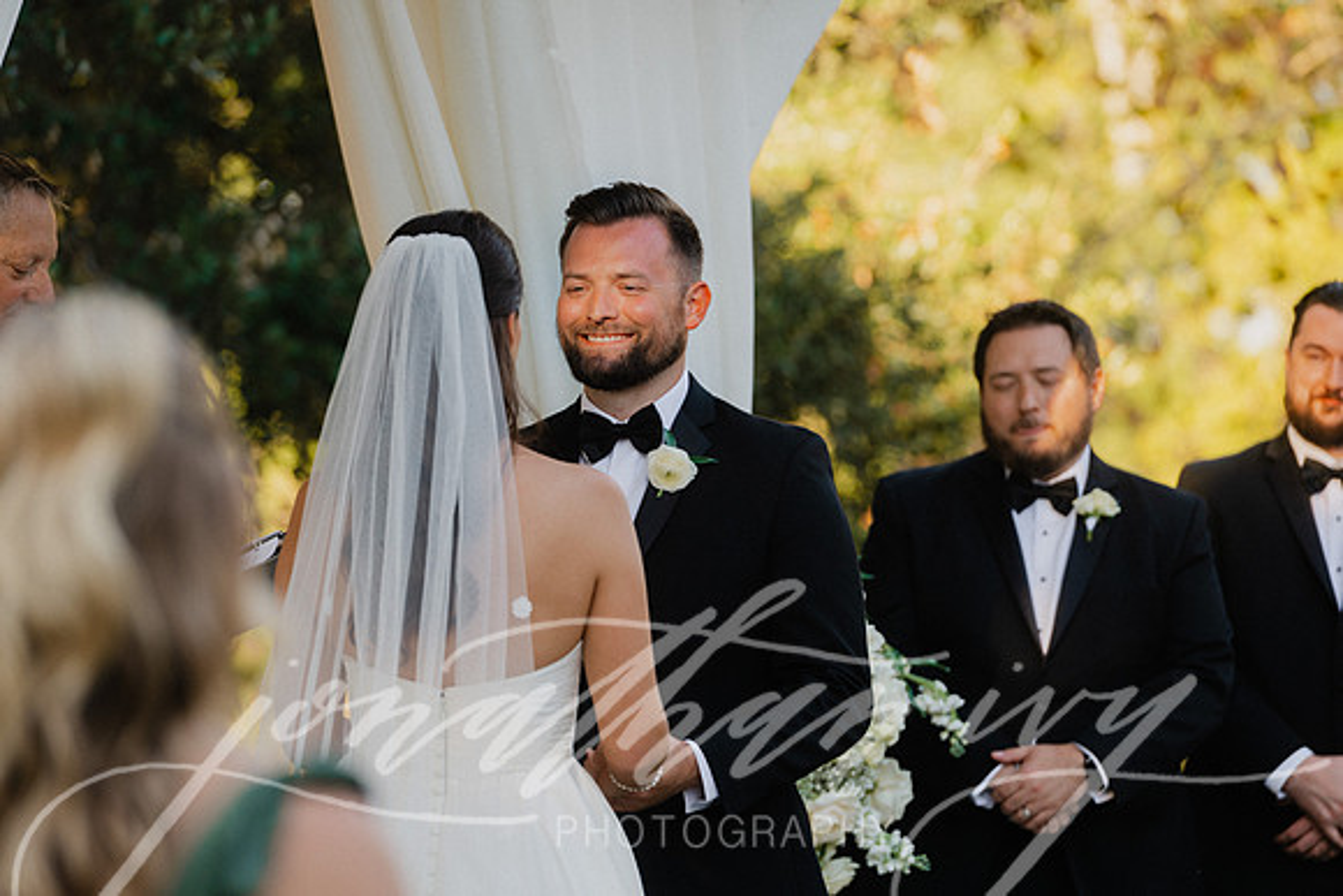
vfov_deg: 6.9
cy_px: 448
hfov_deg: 10.3
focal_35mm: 200
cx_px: 672
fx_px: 7463
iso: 200
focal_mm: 200
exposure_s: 1/250
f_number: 4
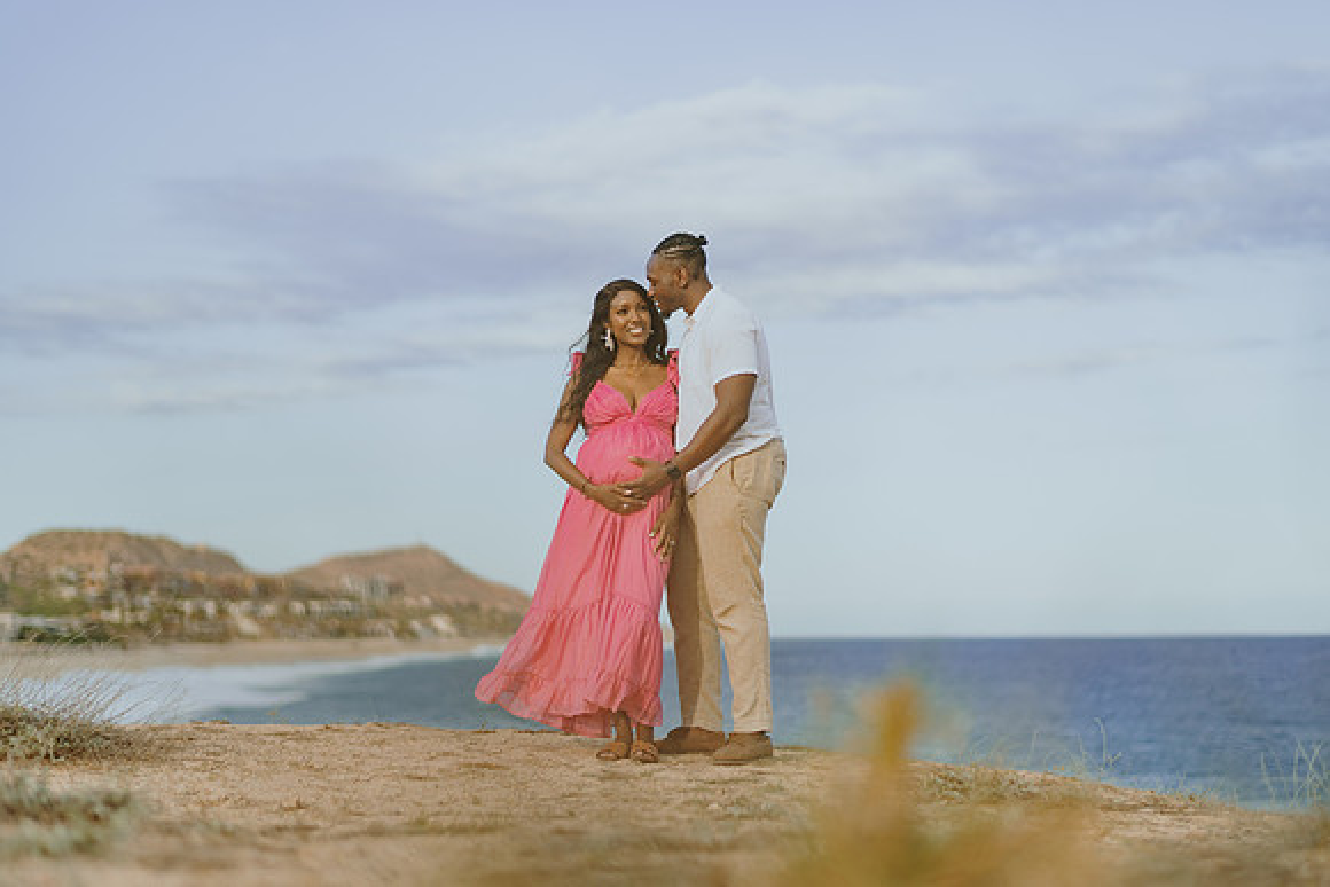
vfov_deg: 23.0
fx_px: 2178
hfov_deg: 34.0
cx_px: 671
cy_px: 444
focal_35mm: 59
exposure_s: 1/2500
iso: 50
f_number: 1.4
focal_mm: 58
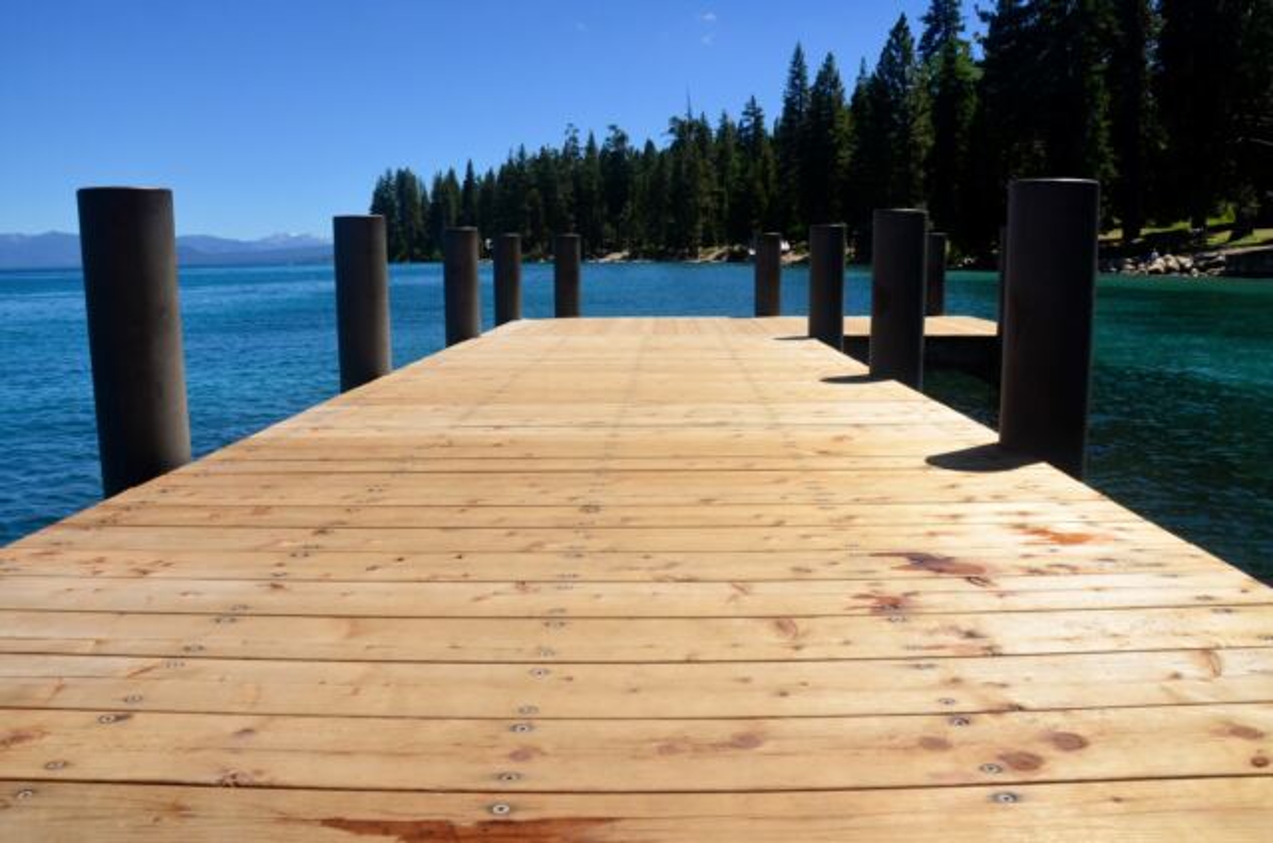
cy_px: 422
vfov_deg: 47.7
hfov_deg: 67.5
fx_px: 953
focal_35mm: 27
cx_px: 636
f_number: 13
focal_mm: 18
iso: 200
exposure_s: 1/320
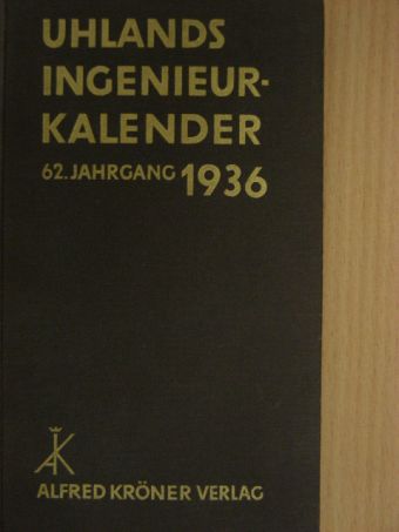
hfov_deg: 17.0
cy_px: 266
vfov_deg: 22.5
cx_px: 200
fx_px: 1336
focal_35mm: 87
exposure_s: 1/23.8
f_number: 3.5
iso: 200
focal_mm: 14.6
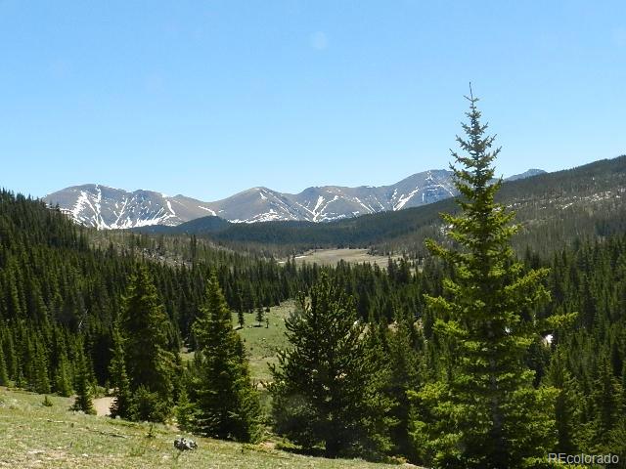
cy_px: 234
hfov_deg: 41.2
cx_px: 313
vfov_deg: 31.5
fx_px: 832
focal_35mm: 46
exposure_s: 1/100
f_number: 4.2
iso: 160
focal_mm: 8.1
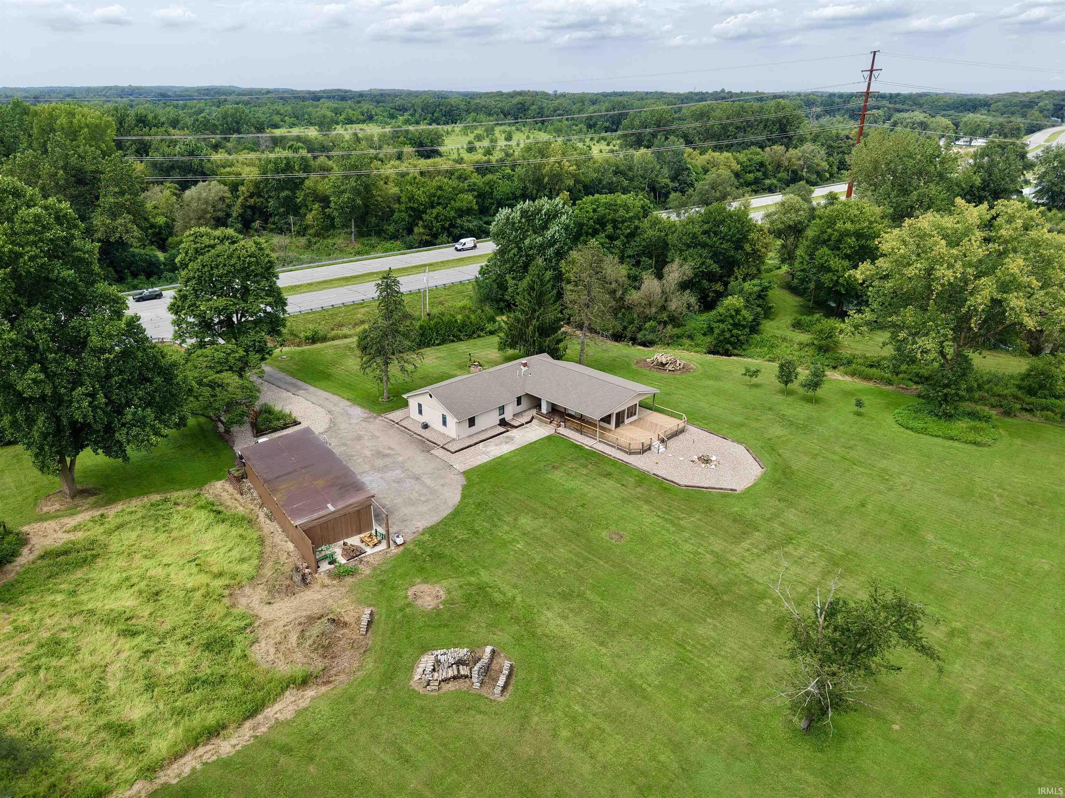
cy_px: 399
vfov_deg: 56.8
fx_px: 738
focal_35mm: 24
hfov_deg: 71.6
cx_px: 532
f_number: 1.8
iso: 220
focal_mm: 8.67
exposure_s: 1/3200
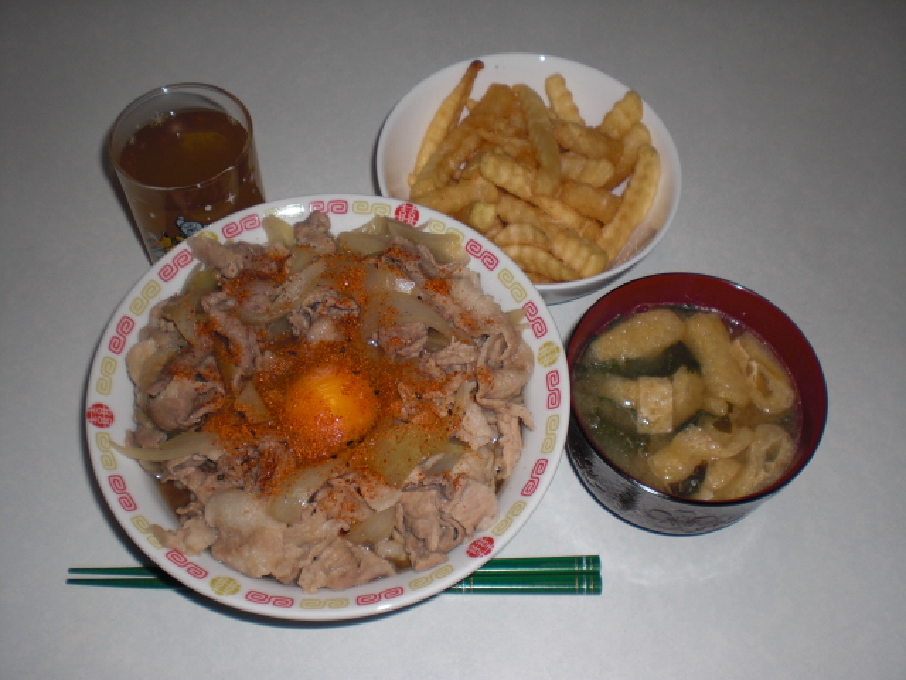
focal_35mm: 38
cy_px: 340
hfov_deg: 49.0
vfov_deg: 37.7
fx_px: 995
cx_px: 453
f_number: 3.1
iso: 64
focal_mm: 6.3
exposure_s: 1/60
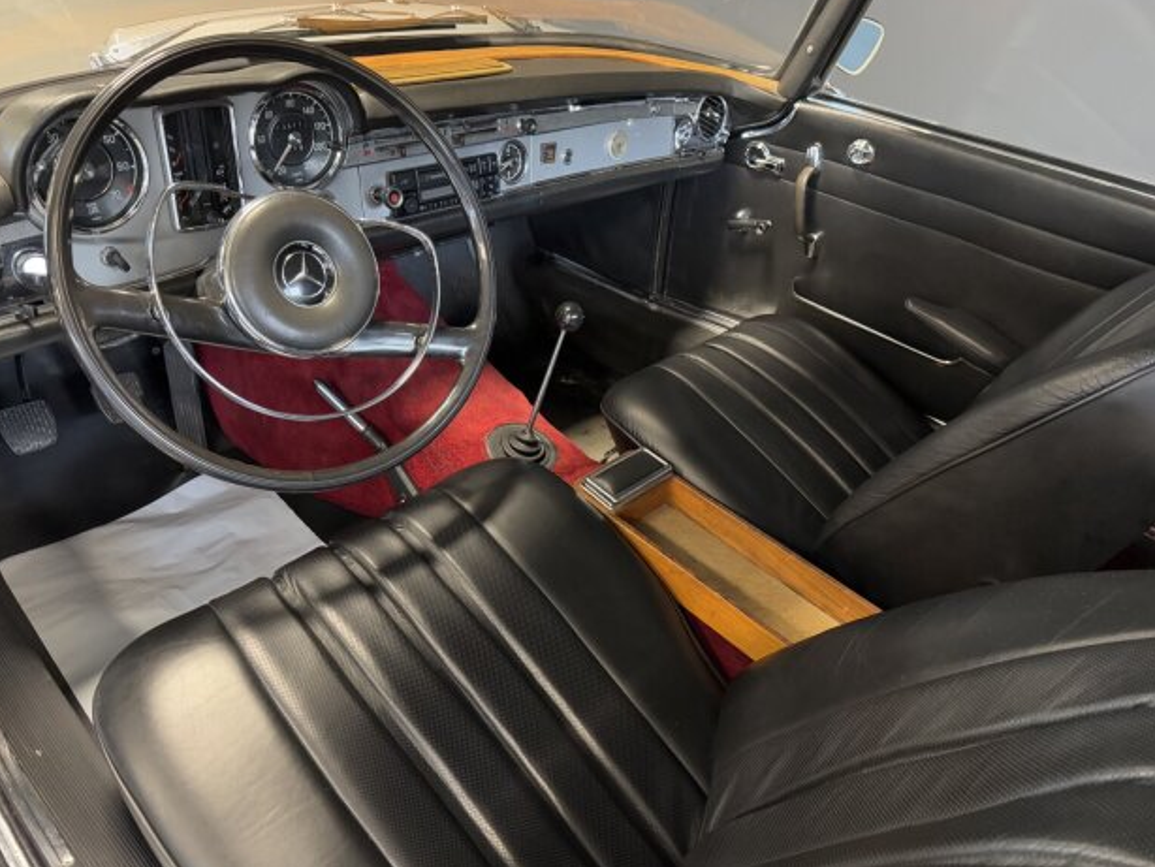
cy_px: 427
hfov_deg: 69.3
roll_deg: -7.1
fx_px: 834
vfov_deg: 54.9
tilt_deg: -32.9
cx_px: 555
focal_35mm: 25
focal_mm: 6.76
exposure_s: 1/36
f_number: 1.78
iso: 1000
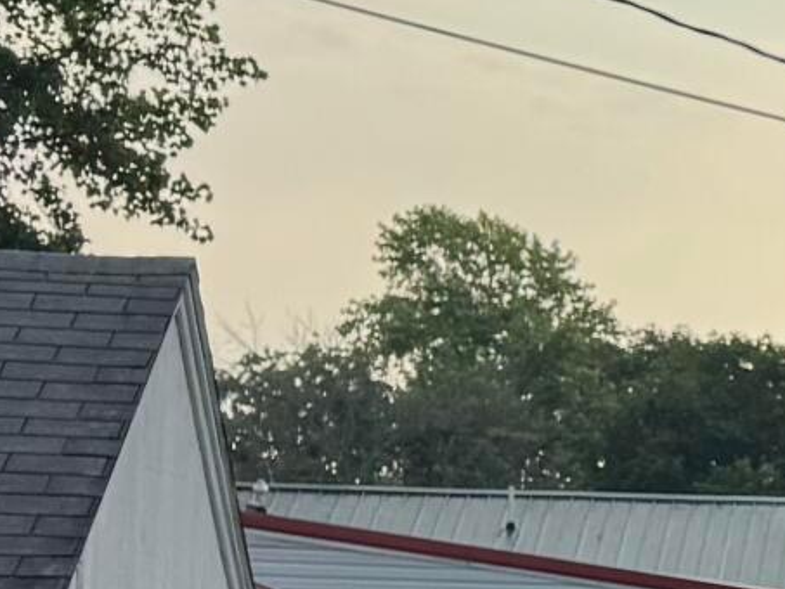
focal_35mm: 159
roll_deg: +0.4
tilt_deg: +2.1
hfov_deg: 9.7
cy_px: 407
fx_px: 3607
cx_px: 2329
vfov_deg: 9.3
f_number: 1.78
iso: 80
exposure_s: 1/3597
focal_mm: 6.76
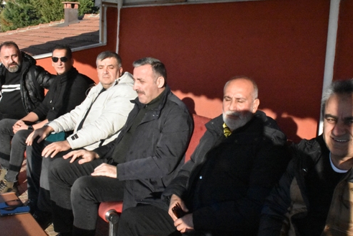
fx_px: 422
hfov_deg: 45.4
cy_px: 108
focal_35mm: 43
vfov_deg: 31.2
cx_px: 183
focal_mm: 22
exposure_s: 1/1600
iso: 16000
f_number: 20
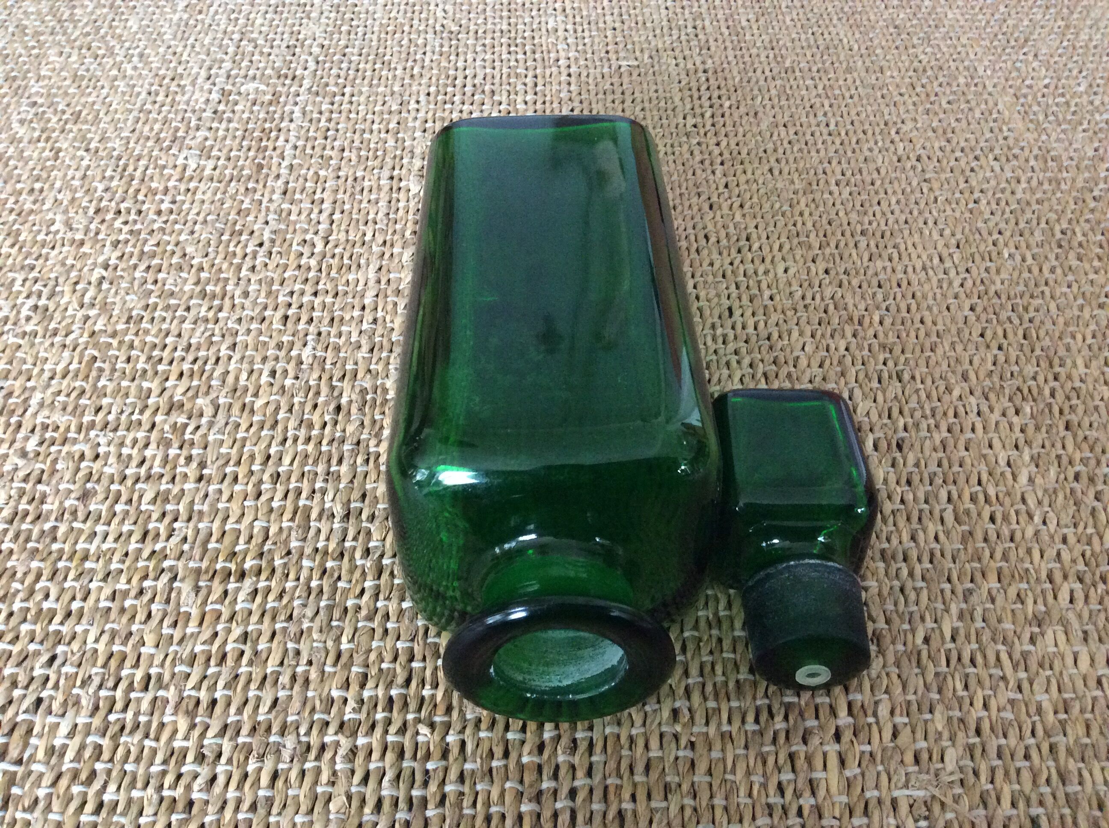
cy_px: 414
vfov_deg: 44.1
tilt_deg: -49.4
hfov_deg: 56.9
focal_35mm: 32
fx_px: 1024
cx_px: 554
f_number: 2.4
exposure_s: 1/25
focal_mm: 3.3
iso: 320
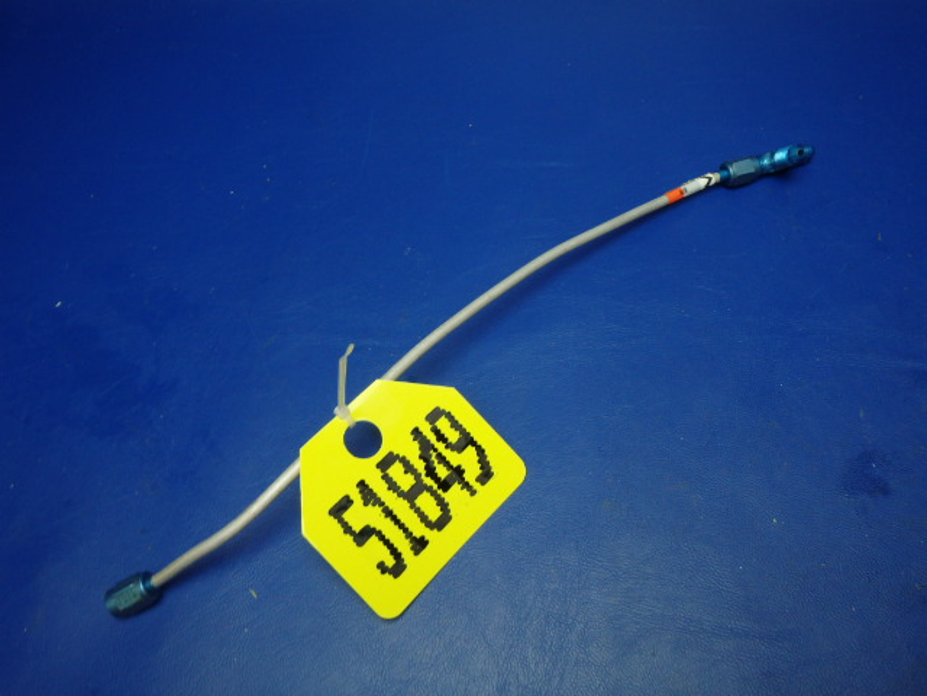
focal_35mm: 28
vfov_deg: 49.7
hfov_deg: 63.4
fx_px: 750
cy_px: 348
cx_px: 464
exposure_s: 1/40
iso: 200
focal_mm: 5
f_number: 3.9
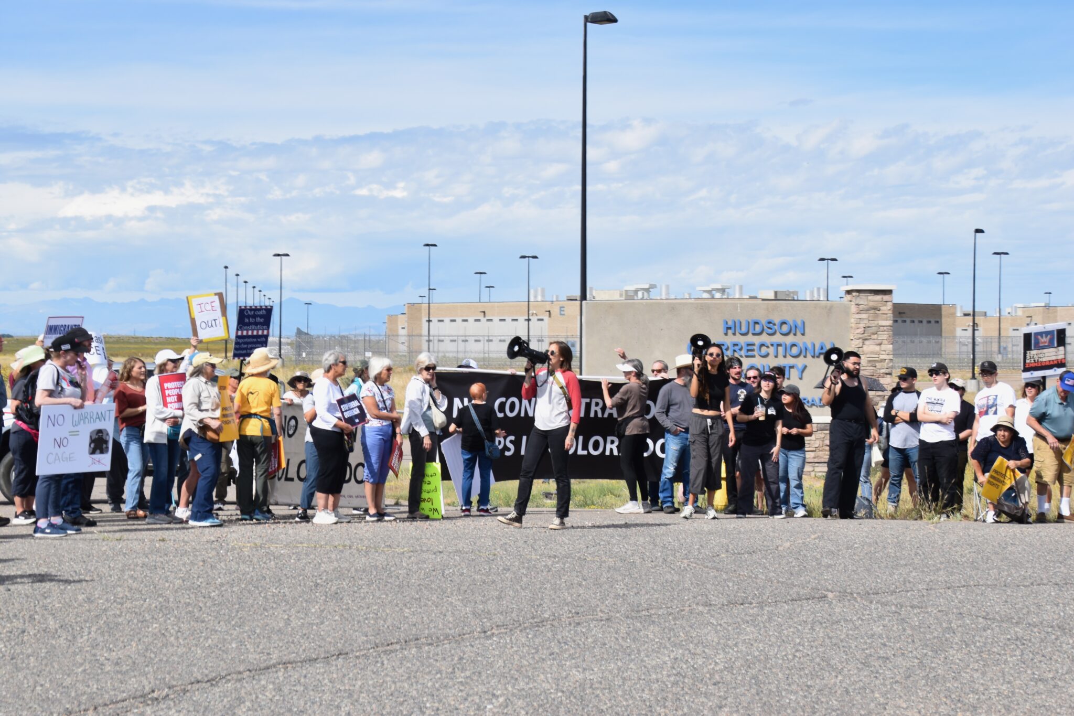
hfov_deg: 30.5
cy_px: 358
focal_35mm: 66
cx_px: 537
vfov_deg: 20.6
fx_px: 1969
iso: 100
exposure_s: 1/320
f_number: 9
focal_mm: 44
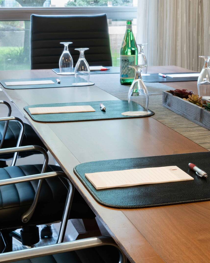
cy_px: 28
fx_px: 792
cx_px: 302
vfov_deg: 18.5
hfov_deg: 14.2
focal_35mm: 102
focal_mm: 29
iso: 200
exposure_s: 2
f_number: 11
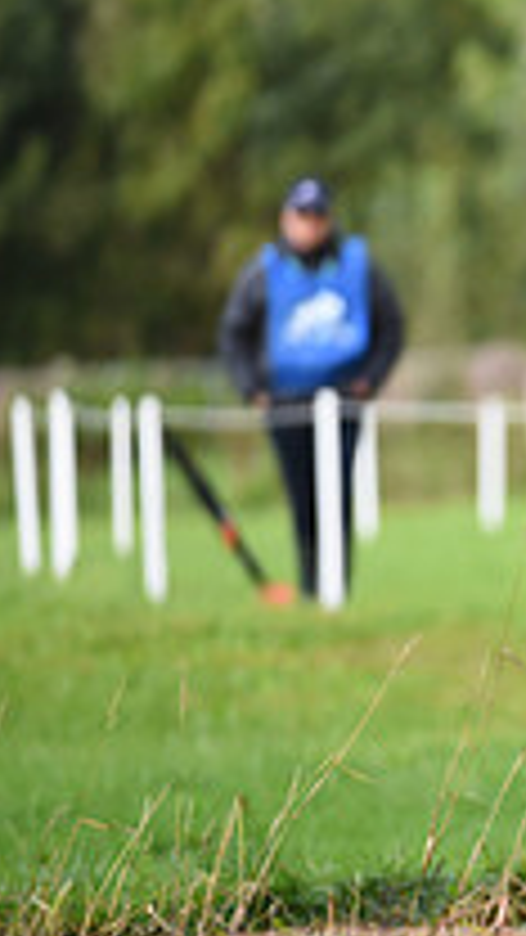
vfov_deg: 2.5
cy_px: 392
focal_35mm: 875
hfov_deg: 1.4
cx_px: 1259
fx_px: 21696
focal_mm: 300
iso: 1100
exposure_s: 1/1000
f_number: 4.5
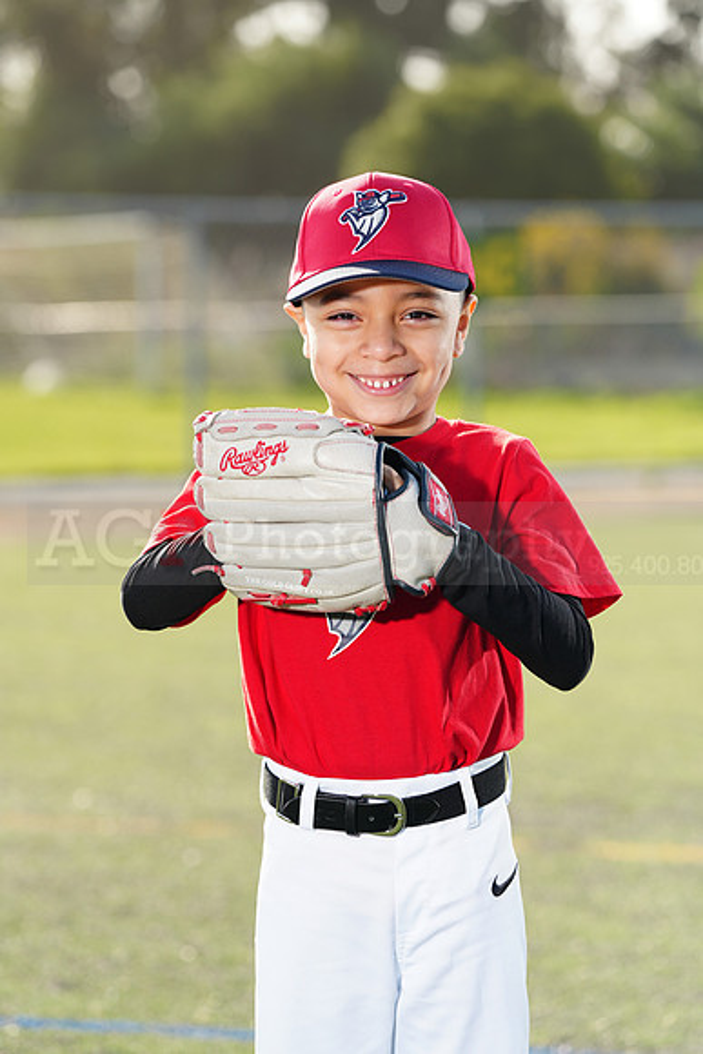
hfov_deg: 9.2
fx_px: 4391
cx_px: 352
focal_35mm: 150
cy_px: 527
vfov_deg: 13.7
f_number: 5
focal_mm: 150
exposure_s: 1/250
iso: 100
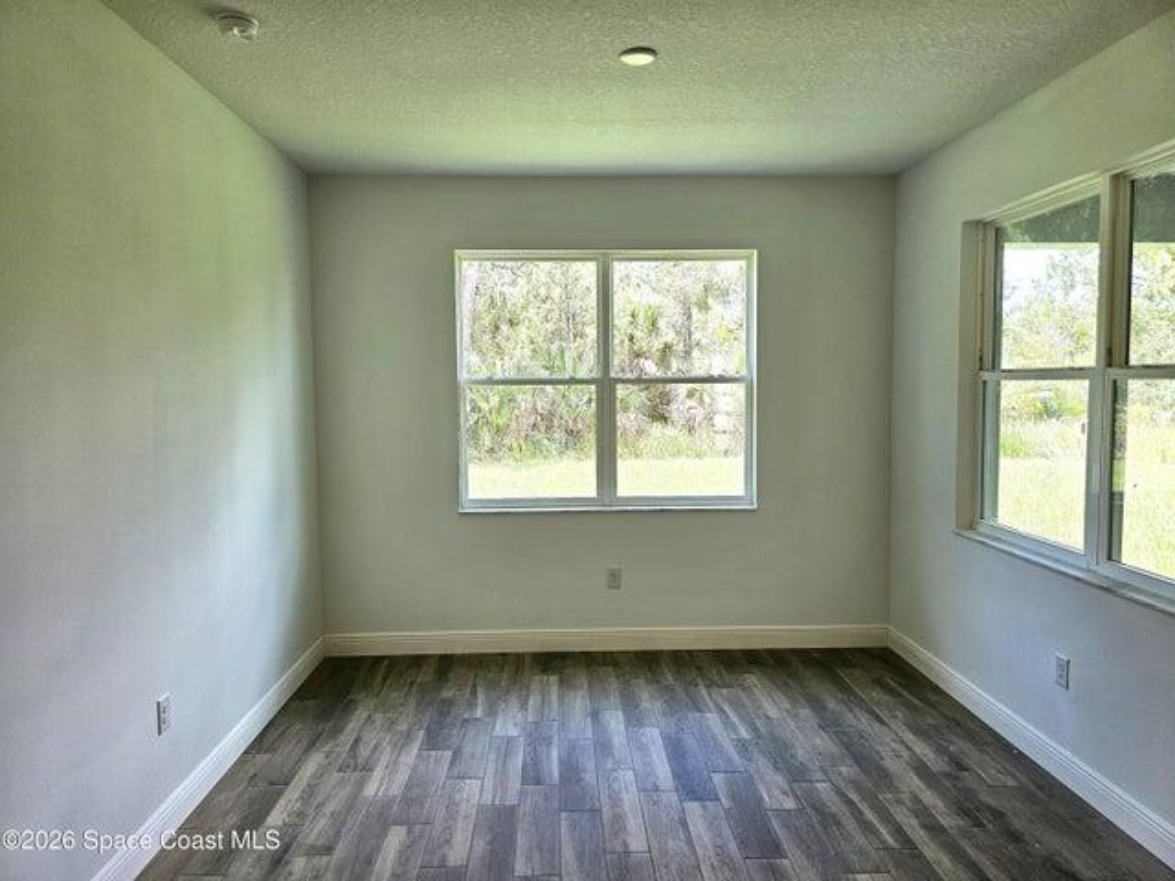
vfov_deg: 58.9
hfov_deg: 73.9
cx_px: 588
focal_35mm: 23
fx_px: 781
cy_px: 440
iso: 25
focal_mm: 6.3
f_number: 1.7
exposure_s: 1/120
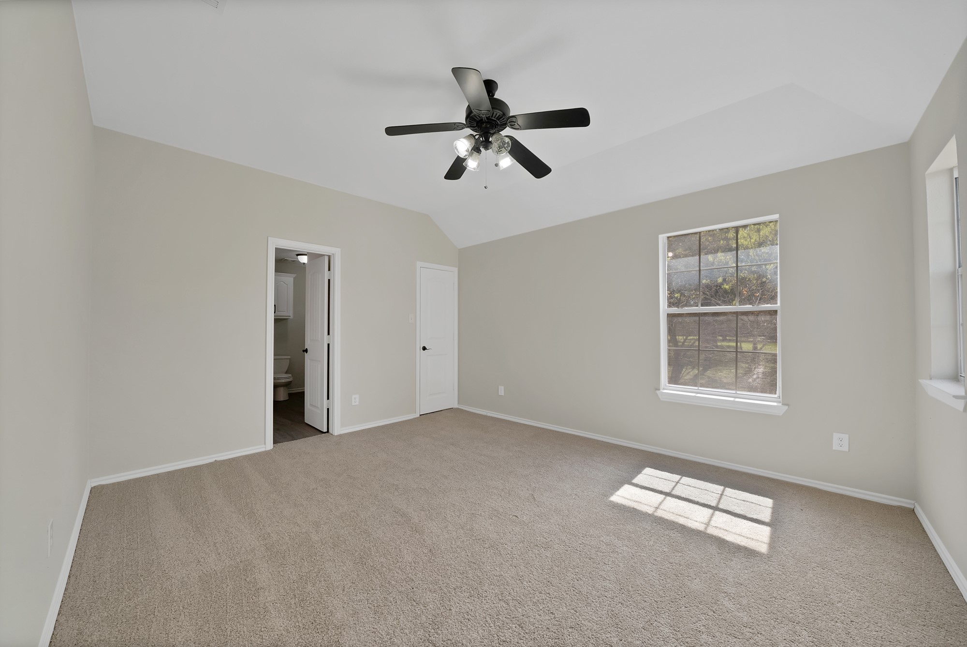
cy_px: 324
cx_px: 484
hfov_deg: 112.6
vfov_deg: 90.1
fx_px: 323
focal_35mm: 12
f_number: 9
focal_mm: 12
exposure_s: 1/20
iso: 400
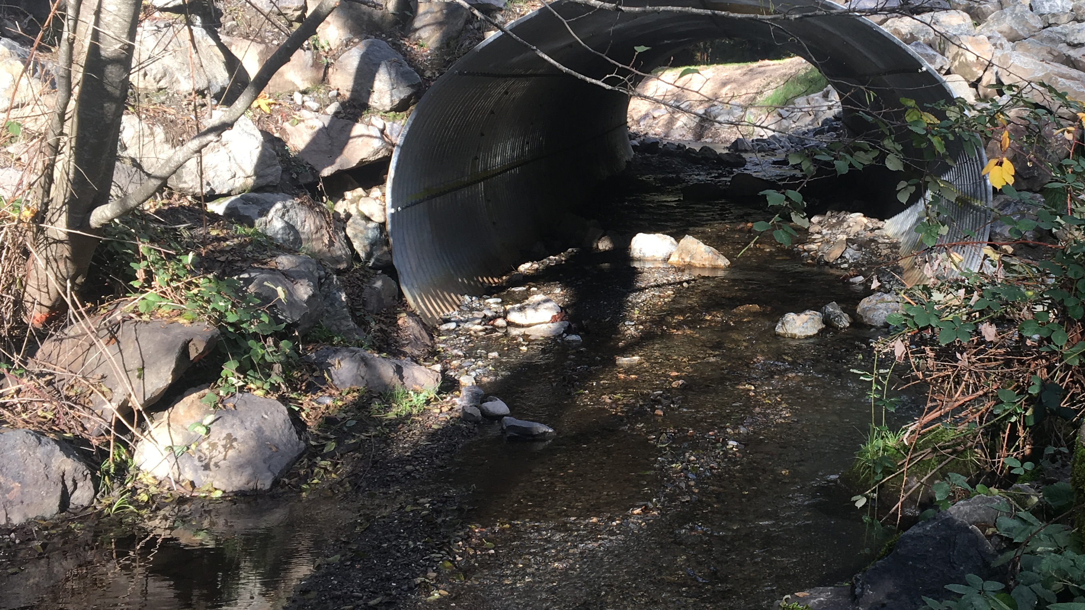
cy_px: 178
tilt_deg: -4.5
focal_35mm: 47
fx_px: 1352
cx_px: 768
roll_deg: -0.5
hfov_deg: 42.8
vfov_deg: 25.2
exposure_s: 1/189
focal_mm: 4.15
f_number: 2.2
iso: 25
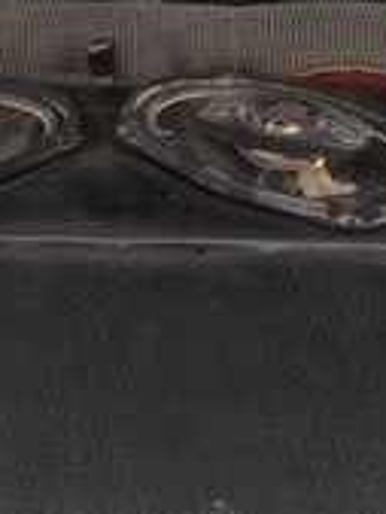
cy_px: -97
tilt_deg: -15.1
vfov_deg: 19.1
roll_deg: -1.3
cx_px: 119
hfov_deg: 15.2
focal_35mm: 97
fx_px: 1440
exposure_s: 1/34
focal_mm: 4.12
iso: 50
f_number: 2.4
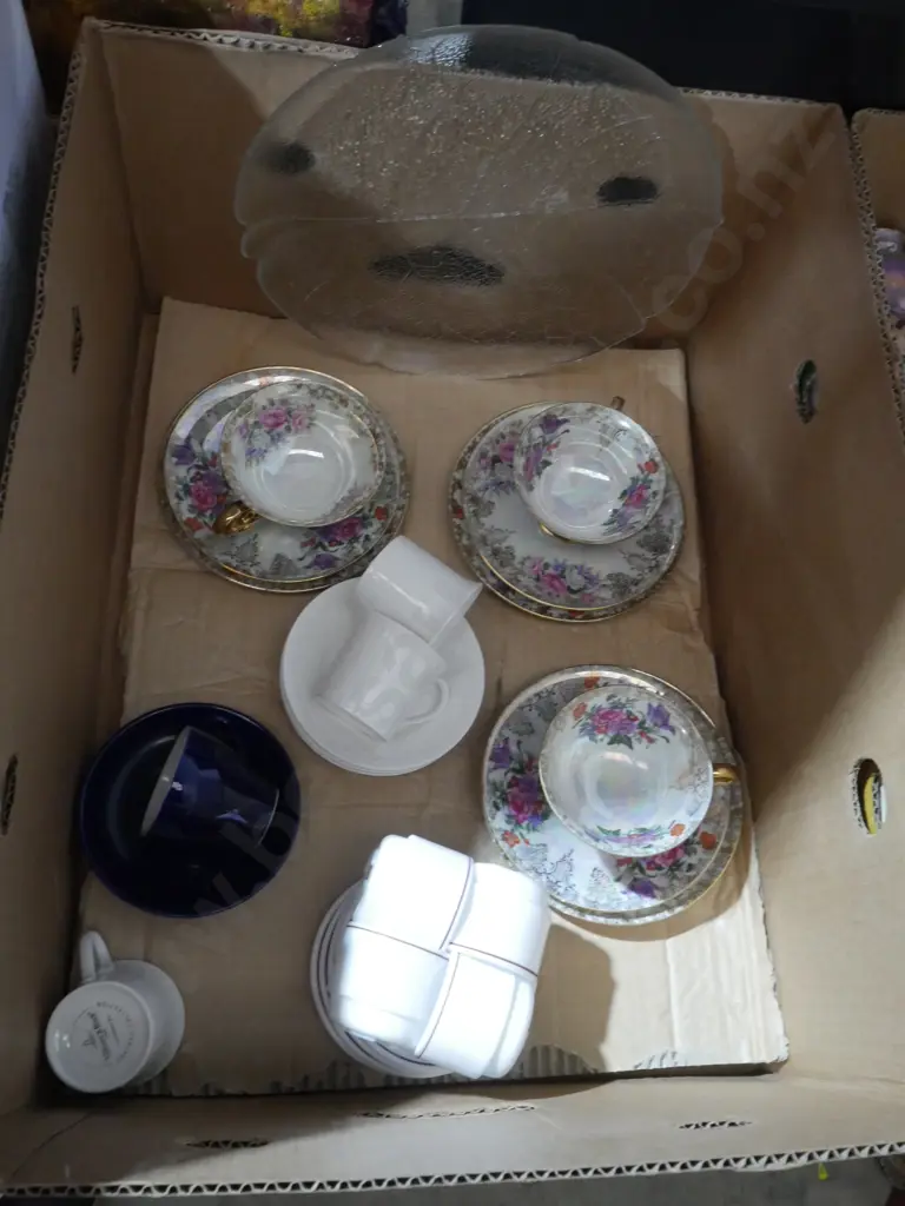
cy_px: 603
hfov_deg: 49.7
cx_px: 452
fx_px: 976
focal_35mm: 28
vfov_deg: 63.4
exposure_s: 1/25
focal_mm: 14
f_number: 9
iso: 3200
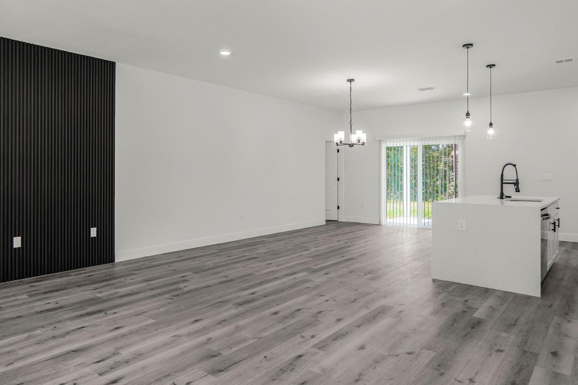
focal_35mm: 23
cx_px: 261
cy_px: 171
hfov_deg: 75.9
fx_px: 369
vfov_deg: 54.9
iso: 100
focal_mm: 12
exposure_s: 1/80
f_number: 3.2
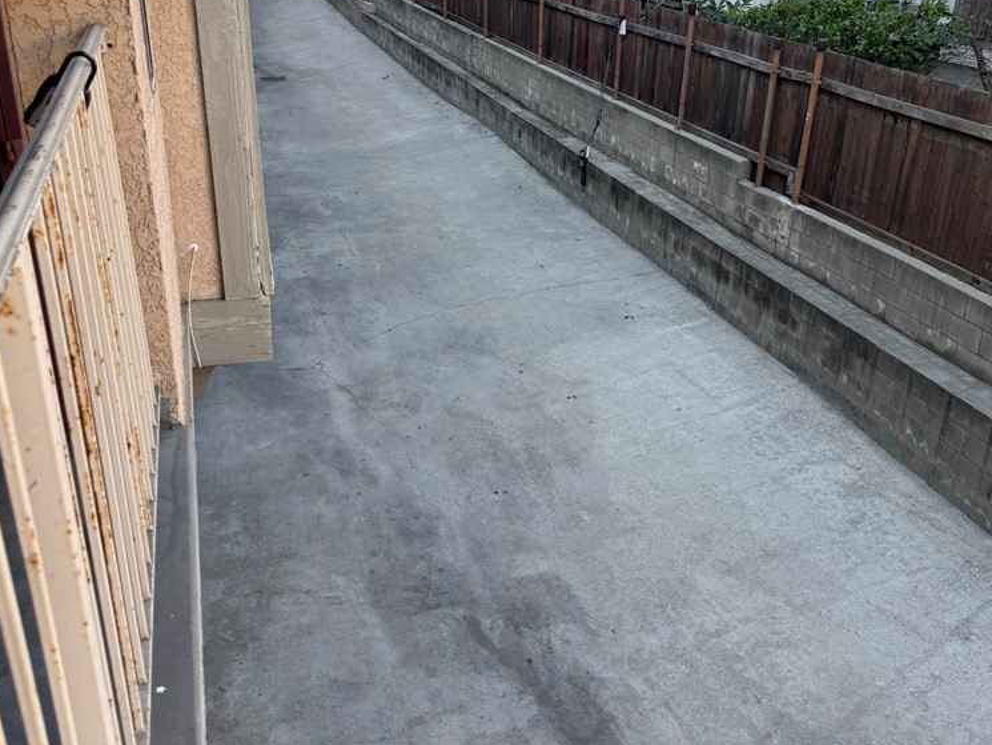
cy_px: 301
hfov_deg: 55.3
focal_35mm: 33
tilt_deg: -24.0
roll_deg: -2.9
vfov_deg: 42.8
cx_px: 502
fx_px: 946
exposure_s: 1/124
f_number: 1.78
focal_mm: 6.76
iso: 50
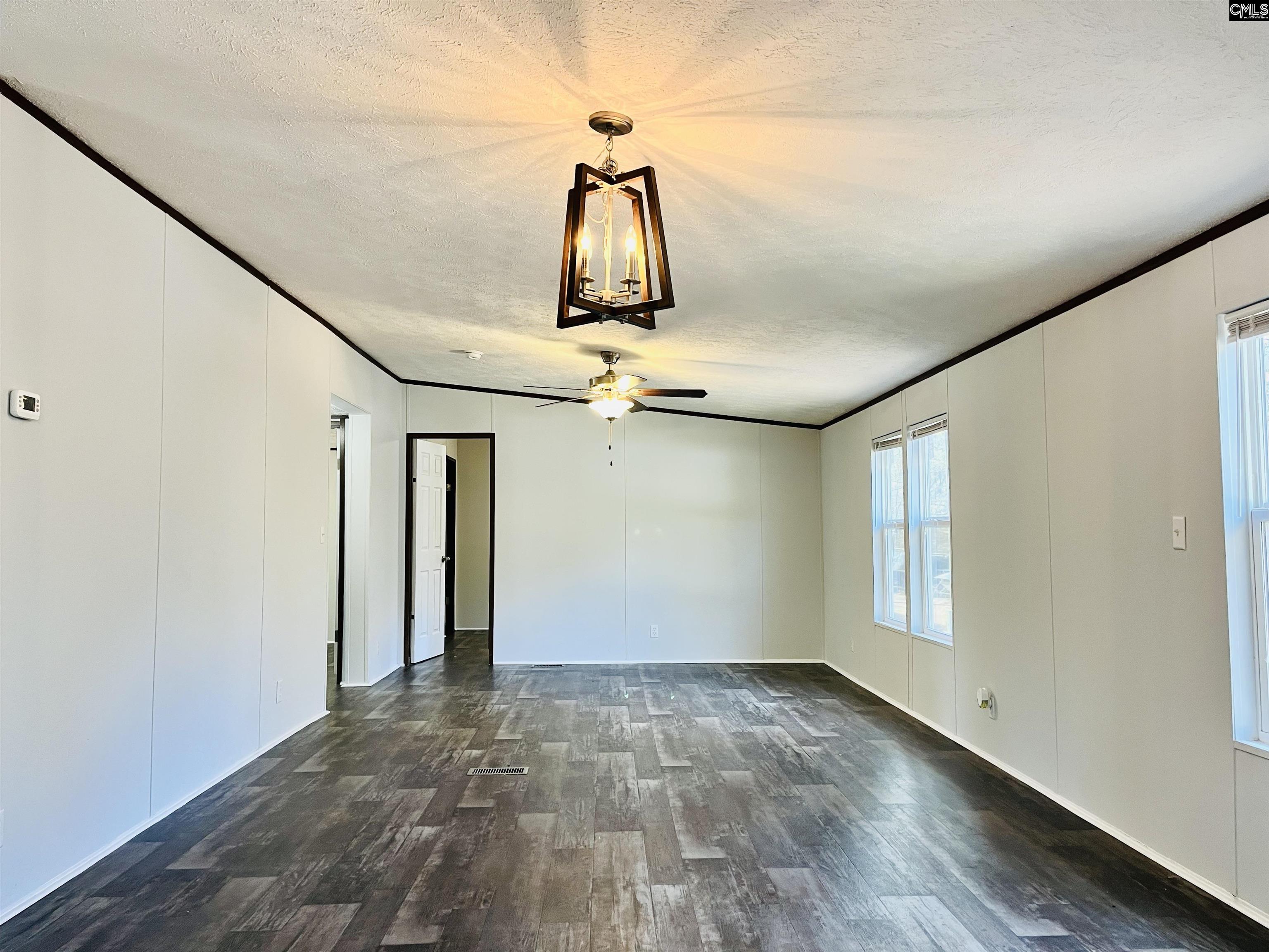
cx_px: 634
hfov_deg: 67.3
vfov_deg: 53.1
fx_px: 953
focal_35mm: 26
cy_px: 476
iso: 100
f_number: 1.6
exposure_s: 1/60
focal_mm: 5.1
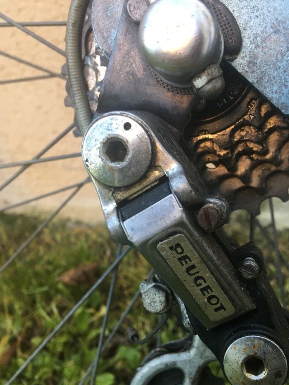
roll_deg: -1.5
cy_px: 220
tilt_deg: -33.8
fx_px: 401
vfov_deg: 51.2
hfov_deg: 39.4
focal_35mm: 36
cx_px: 179
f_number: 2.2
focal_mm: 4.15
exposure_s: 1/33
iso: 25
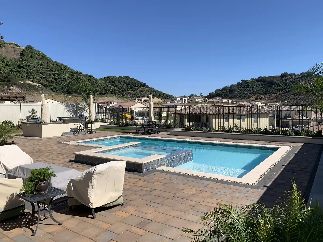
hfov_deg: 67.3
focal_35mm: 26
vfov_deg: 53.1
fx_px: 243
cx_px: 162
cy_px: 121
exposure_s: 1/2833
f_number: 1.8
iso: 25
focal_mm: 4.25
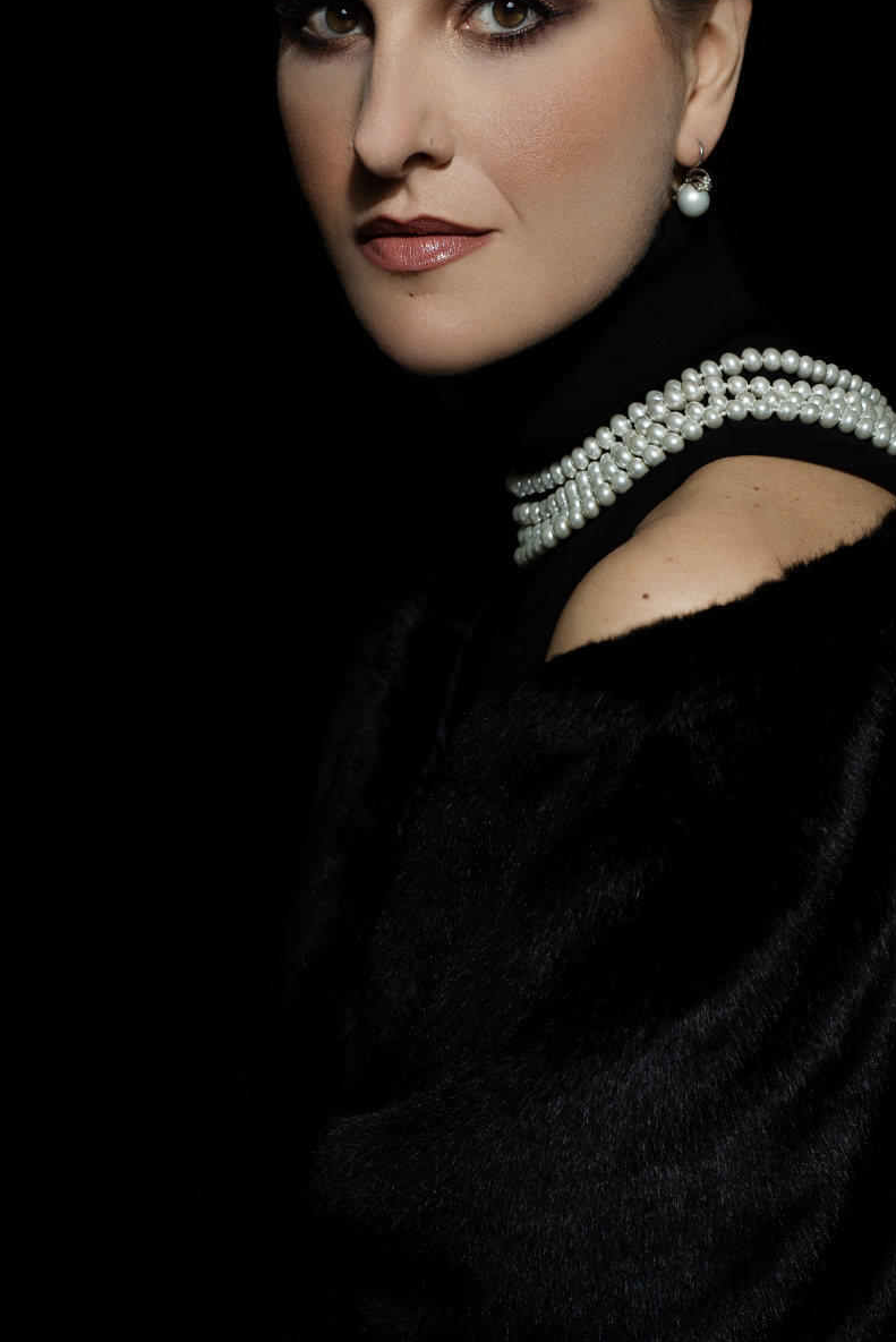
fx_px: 3021
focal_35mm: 81
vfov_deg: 25.1
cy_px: 673
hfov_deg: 16.8
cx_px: 600
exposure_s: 1/200
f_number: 5.6
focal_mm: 50
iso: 100
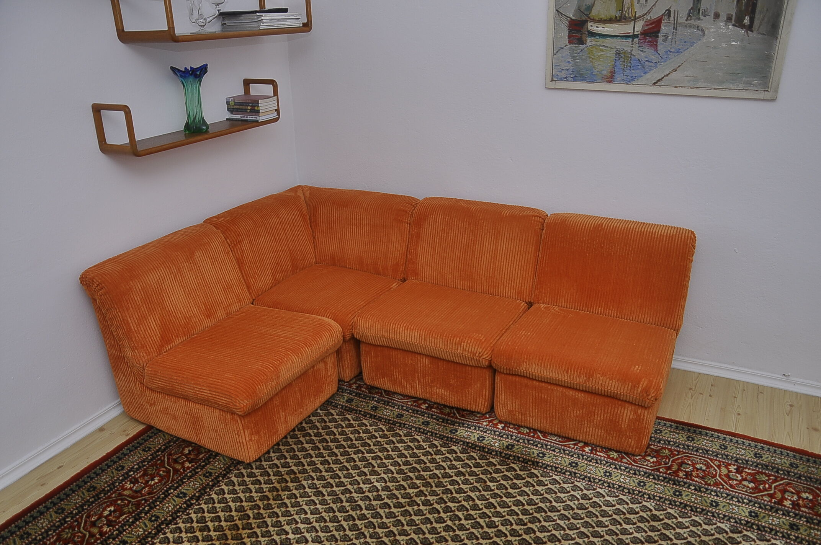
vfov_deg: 47.8
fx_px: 615
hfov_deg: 67.4
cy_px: 272
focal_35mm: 27
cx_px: 410
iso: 200
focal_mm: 18
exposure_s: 1/200
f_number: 5
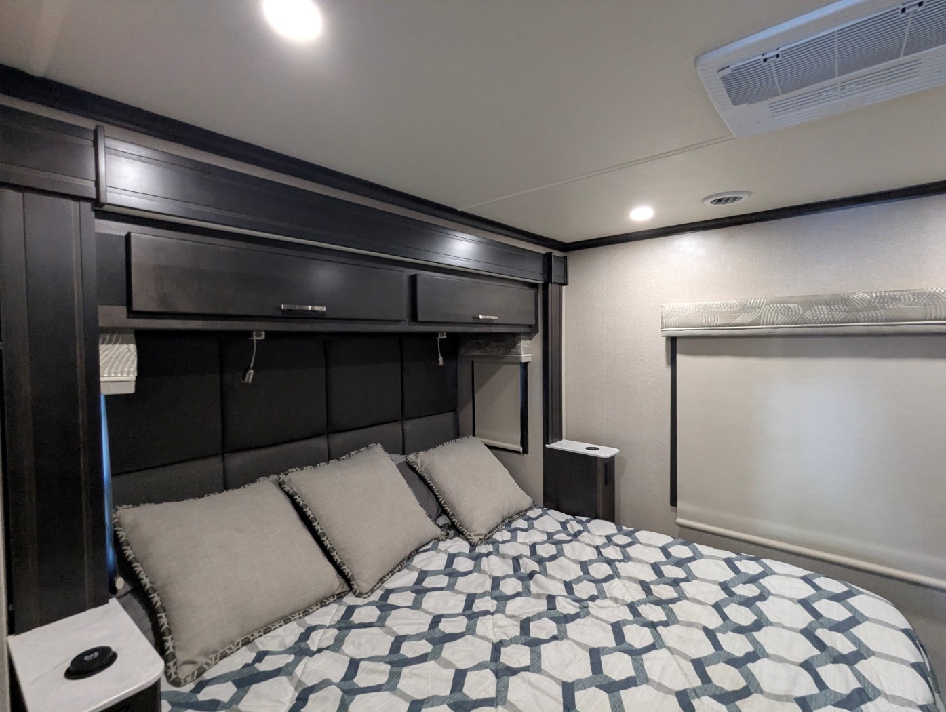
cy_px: 356
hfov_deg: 94.4
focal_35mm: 16
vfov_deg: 78.2
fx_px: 438
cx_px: 473
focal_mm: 2.35
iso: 428
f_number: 2.2
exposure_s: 1/30.8
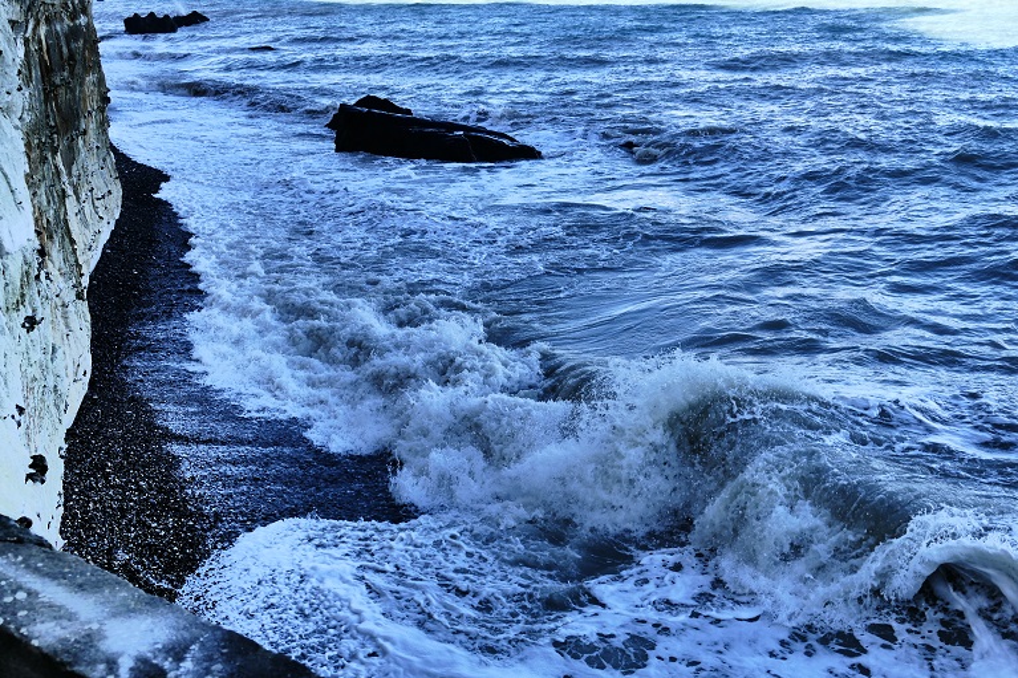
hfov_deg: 48.5
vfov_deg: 33.4
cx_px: 509
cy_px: 339
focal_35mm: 40
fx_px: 1131
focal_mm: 14.76
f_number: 3.2
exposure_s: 1/400
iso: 125
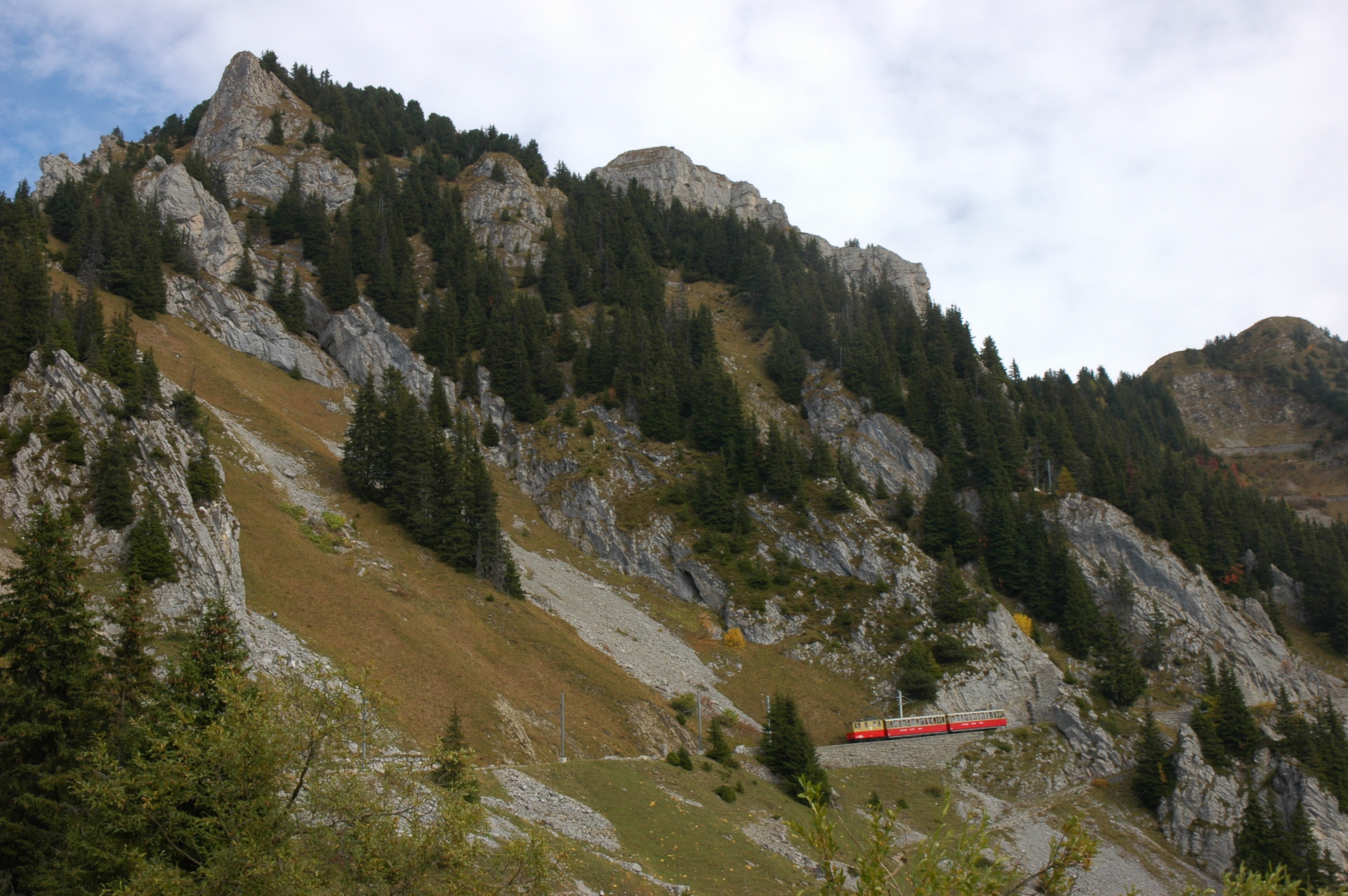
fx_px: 1628
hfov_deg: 45.0
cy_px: 448
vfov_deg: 30.8
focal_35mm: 44
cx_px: 674
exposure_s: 1/250
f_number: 8
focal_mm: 29
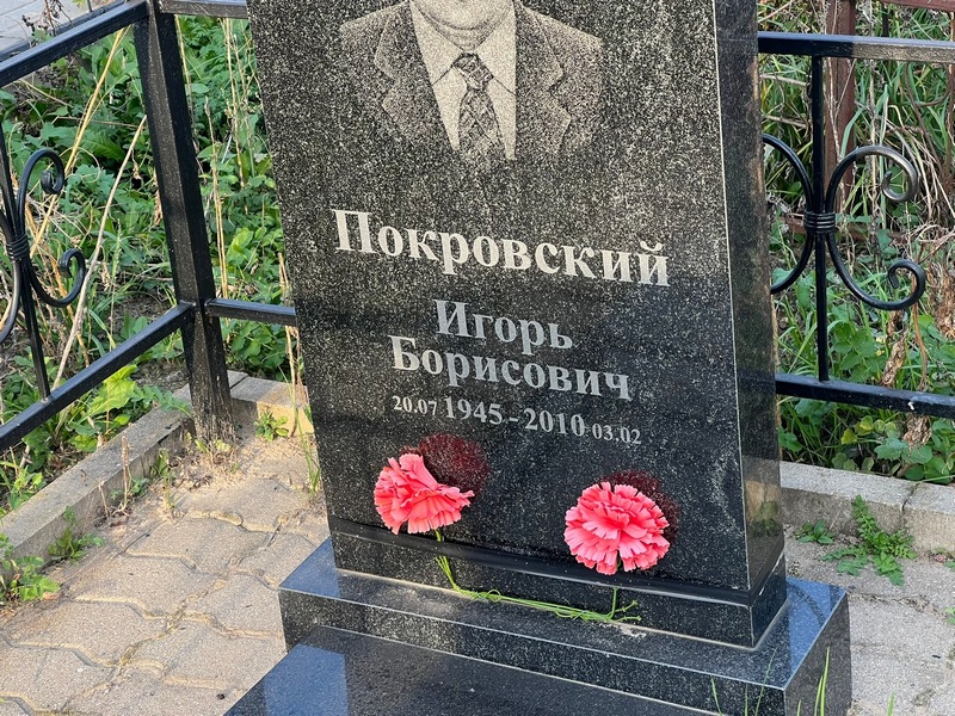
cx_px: 478
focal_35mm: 77
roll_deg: +4.8
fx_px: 2124
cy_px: 358
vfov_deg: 19.1
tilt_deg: -24.3
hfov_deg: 25.3
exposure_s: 1/99
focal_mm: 9
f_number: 2.8
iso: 32
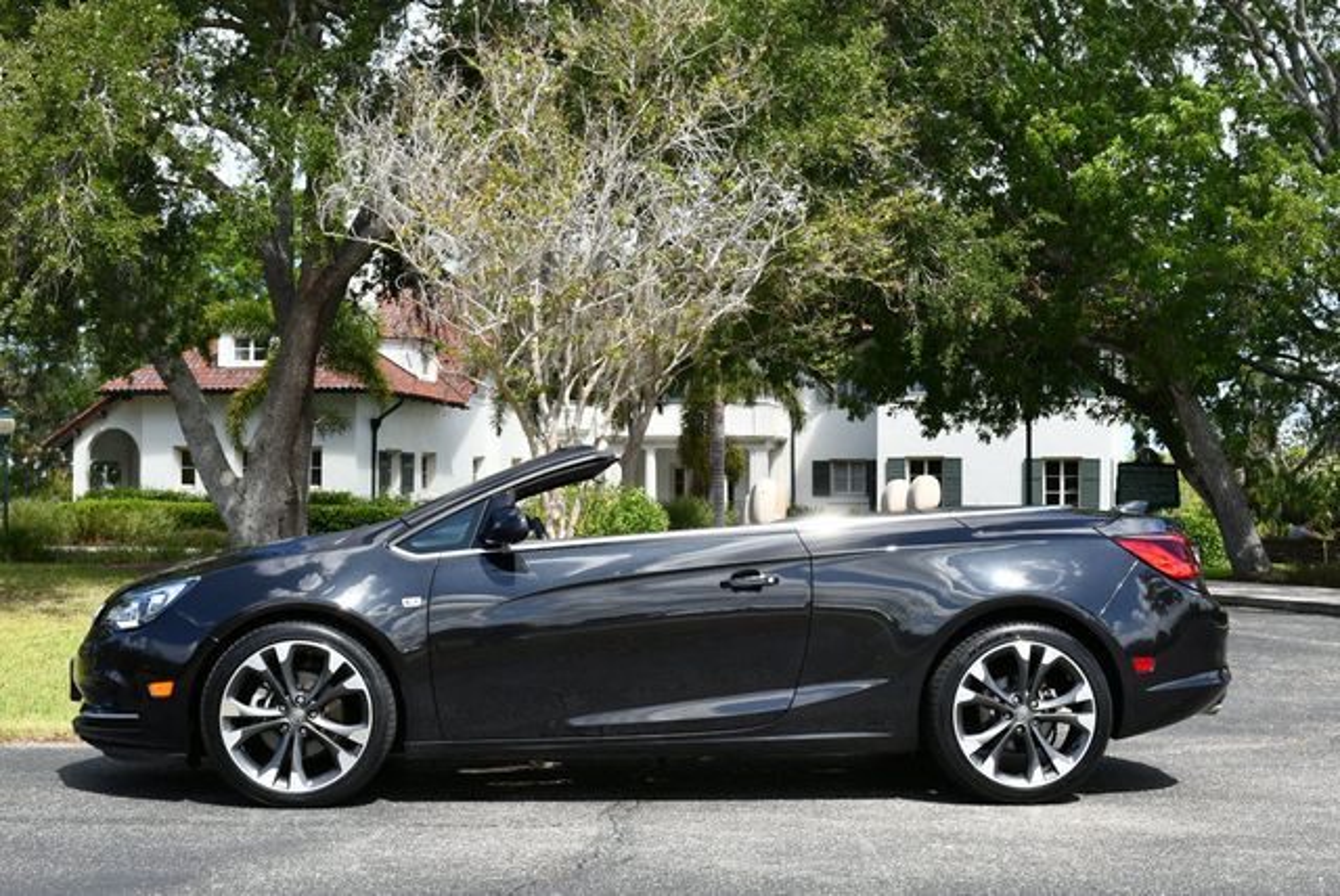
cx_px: 670
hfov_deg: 41.1
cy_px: 448
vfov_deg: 28.1
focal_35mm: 48
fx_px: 1788
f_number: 8
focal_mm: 24
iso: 200
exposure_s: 1/250
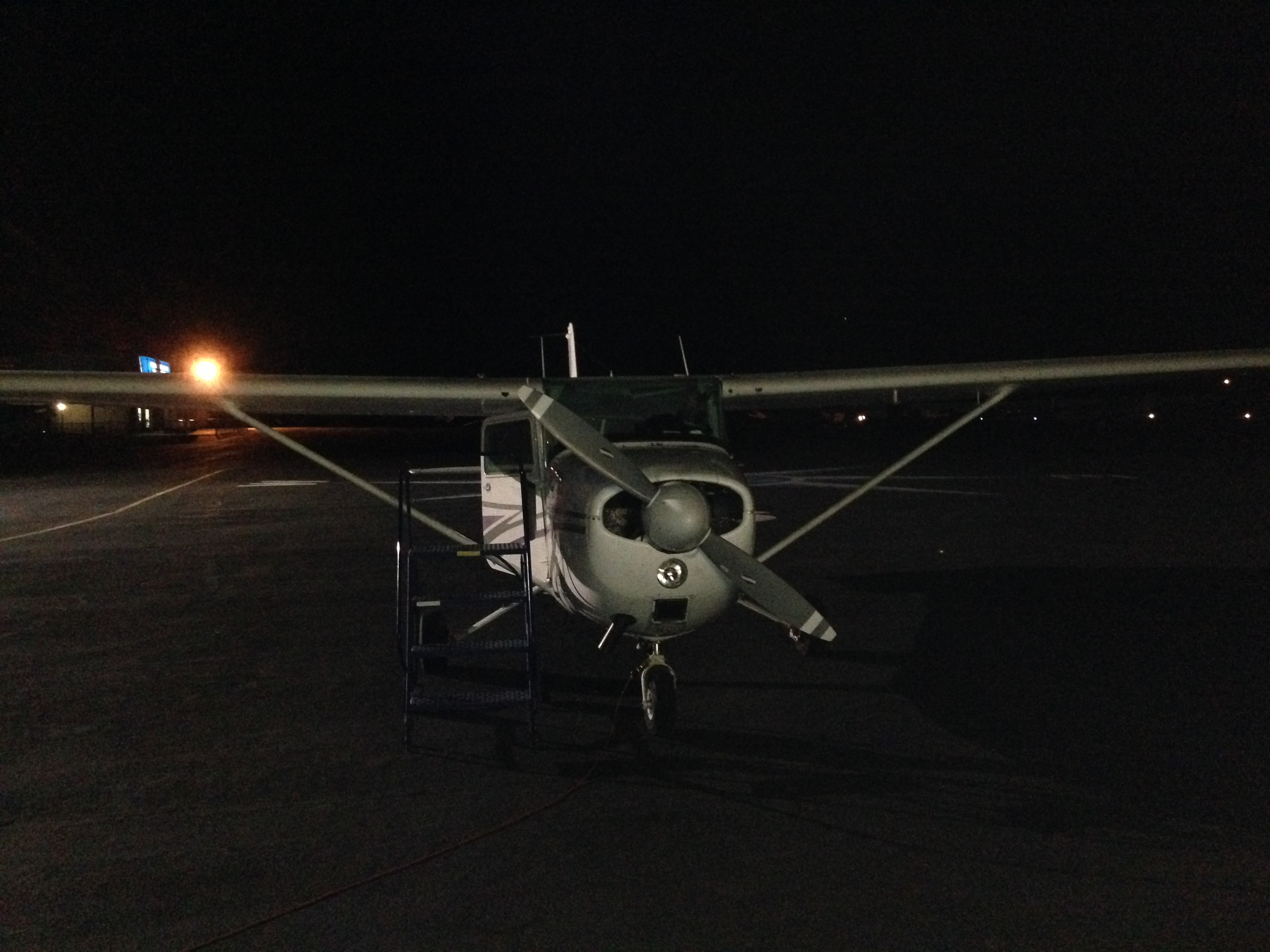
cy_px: 476
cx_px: 635
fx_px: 1211
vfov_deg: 42.9
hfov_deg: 55.4
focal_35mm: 33
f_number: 2.4
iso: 800
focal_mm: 4.12
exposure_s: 1/16
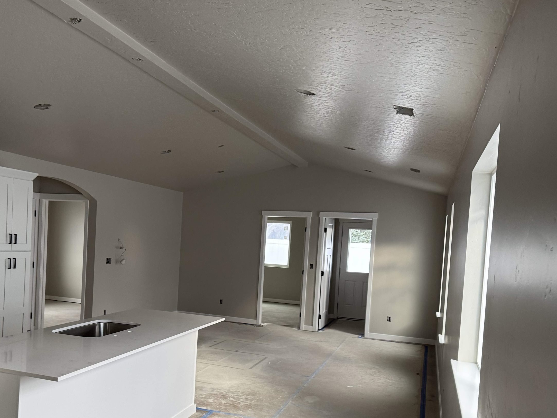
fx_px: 547
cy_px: 261
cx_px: 181
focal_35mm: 34
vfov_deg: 41.5
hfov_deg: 52.8
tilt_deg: -4.7
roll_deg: -3.9
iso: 250
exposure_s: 1/60
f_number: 1.78
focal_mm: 6.76
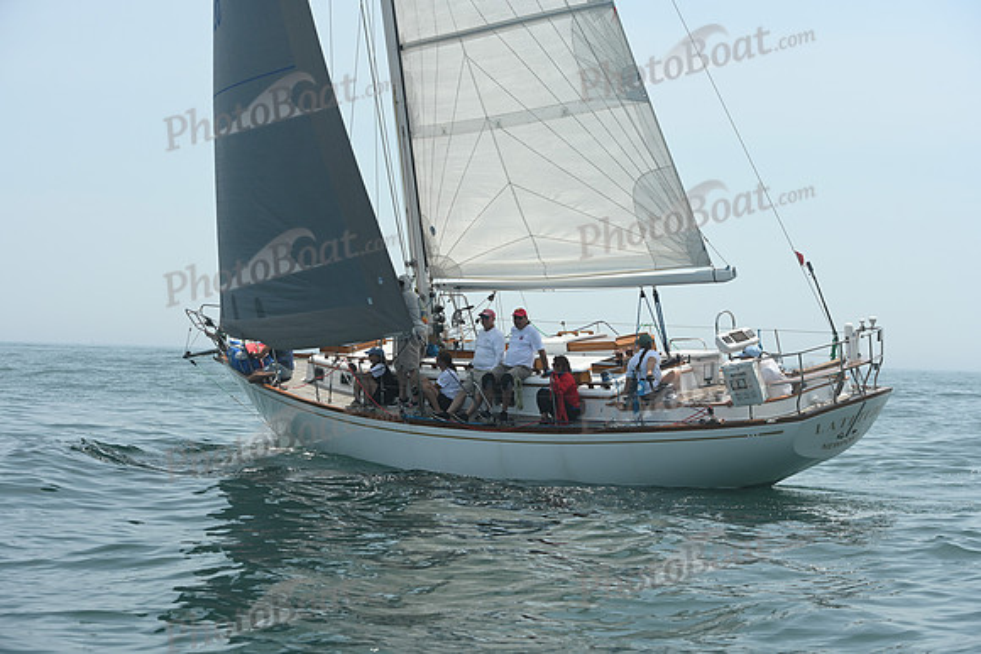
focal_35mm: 70
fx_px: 1908
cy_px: 327
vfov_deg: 19.5
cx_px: 490
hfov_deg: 28.8
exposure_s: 1/1250
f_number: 7.1
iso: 320
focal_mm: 70
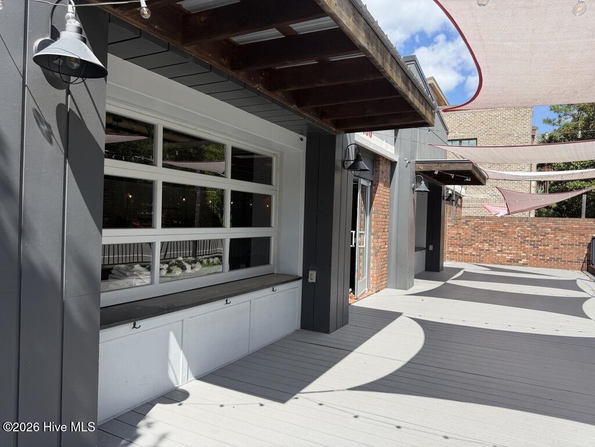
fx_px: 413
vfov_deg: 56.8
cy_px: 224
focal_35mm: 24
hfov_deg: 71.6
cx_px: 298
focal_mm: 6.76
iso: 80
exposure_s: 1/2703
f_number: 1.78
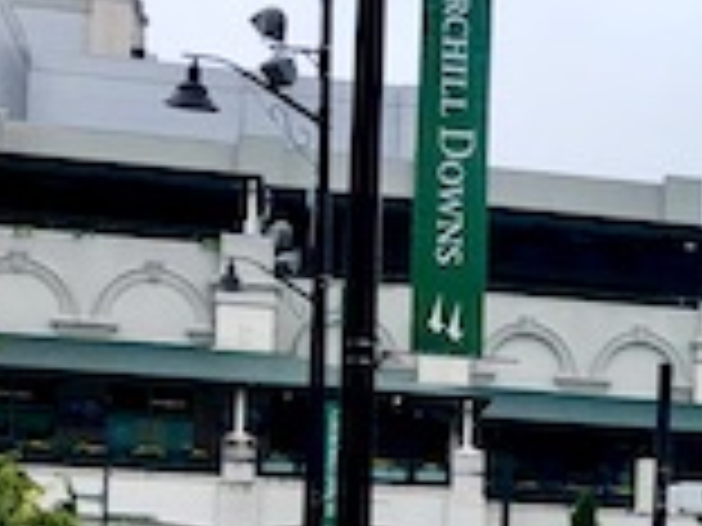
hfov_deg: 16.8
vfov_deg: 13.2
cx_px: 999
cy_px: 688
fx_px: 2190
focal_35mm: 108
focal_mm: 4
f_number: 1.8
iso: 20
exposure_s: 1/422
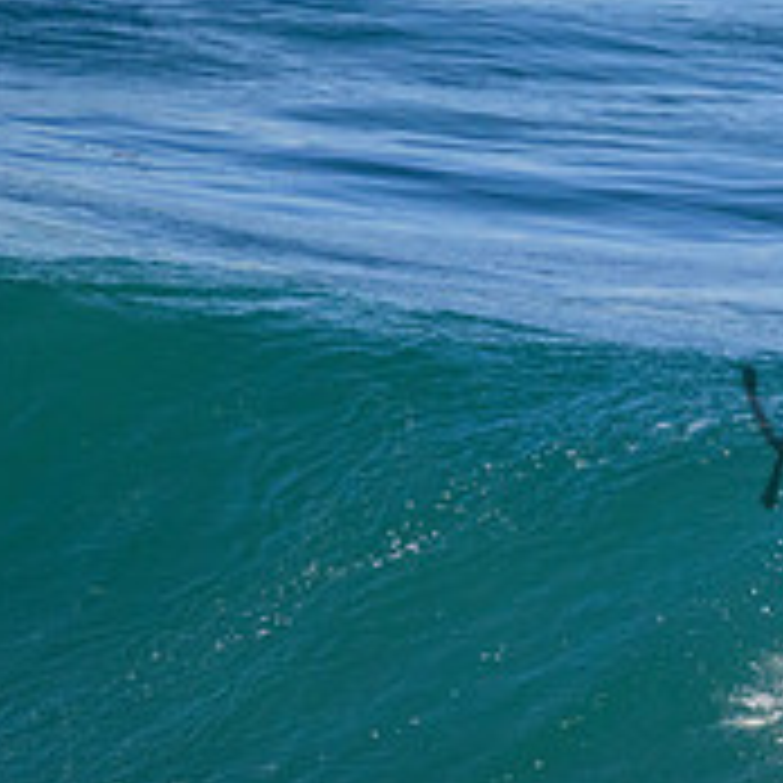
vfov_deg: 0.9
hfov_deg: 0.9
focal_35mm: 1847
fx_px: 47267
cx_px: 1206
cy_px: 398
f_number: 11
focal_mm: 650
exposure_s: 1/2000
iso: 2500
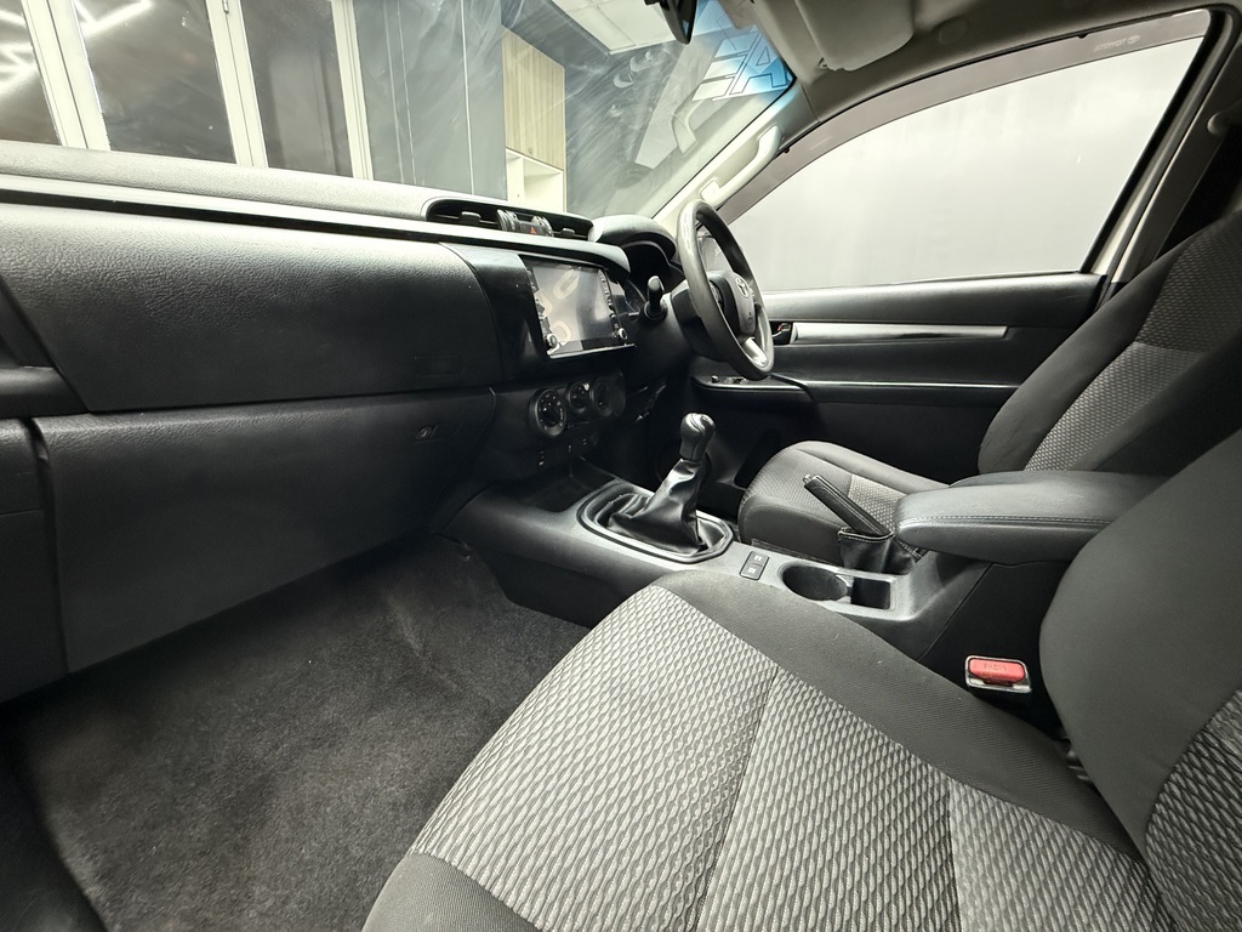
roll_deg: -1.4
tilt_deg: -17.5
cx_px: 621
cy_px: 466
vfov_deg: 85.7
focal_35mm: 14
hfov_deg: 102.1
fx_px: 502
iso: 1250
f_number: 2.2
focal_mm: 2.22
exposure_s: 1/33
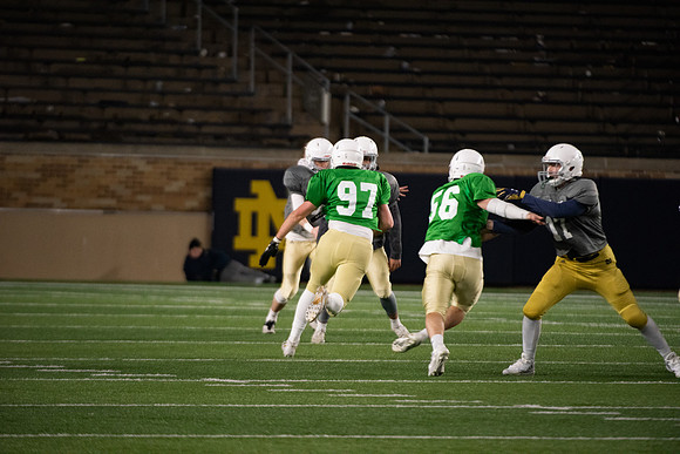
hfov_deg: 5.2
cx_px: 340
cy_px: 227
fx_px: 7557
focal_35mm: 400
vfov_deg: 3.4
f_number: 4.5
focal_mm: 400
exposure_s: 1/500
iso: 4500
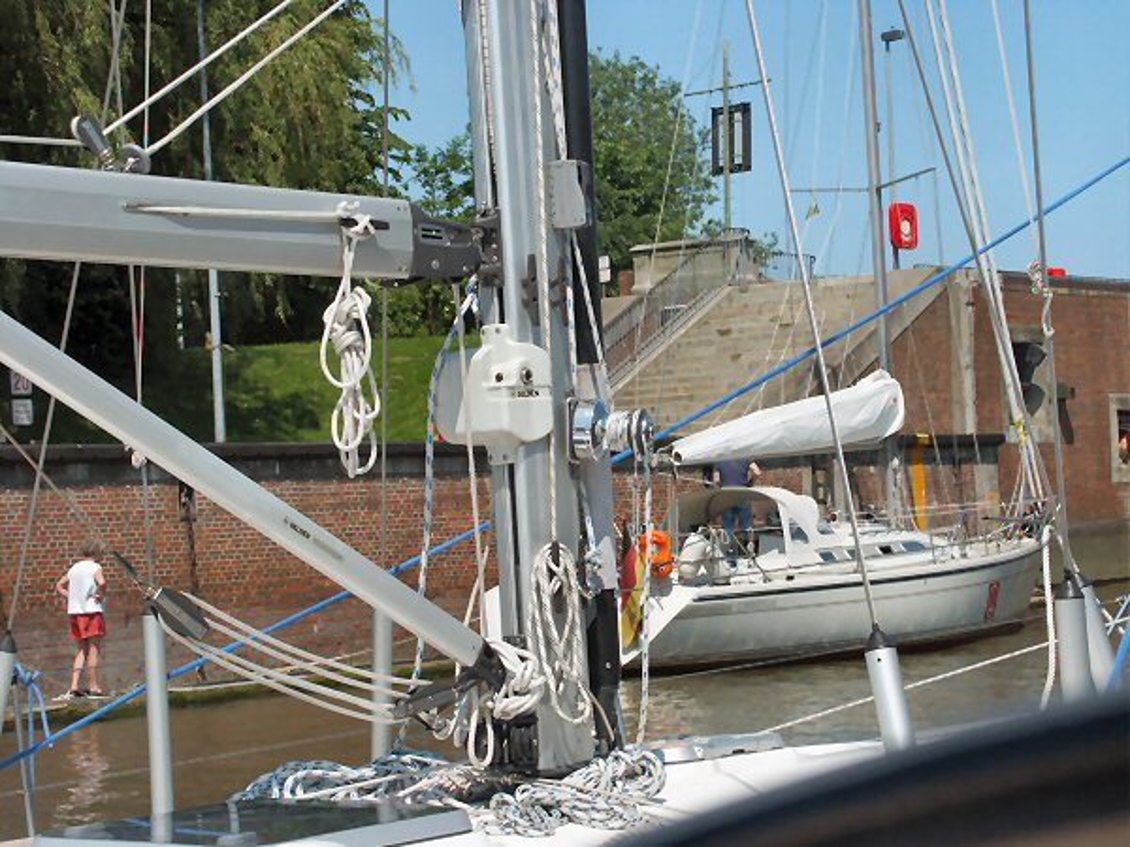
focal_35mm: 75
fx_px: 2448
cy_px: 424
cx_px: 565
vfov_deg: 19.6
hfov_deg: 26.0
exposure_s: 1/250
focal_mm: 18.61
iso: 100
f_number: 5.6
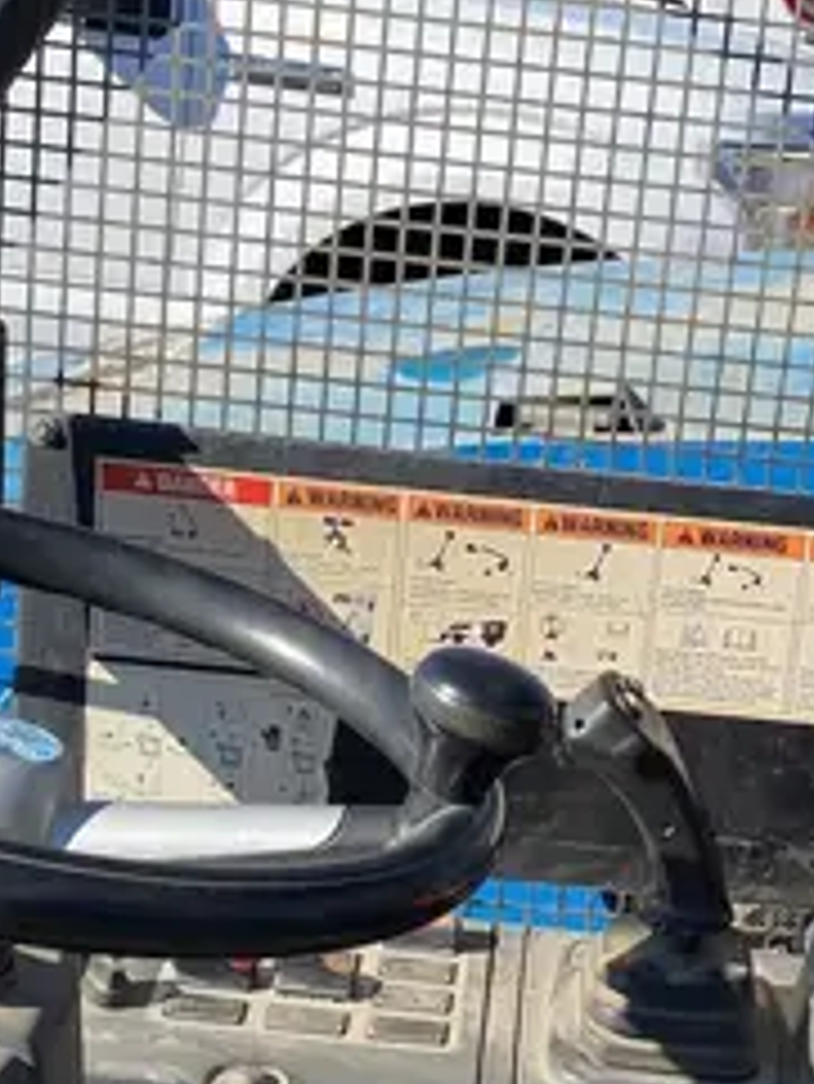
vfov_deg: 24.6
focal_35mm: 79
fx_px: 2475
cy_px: 677
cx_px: 571
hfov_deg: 18.6
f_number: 1.8
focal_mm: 4.25
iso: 32
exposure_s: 1/1996
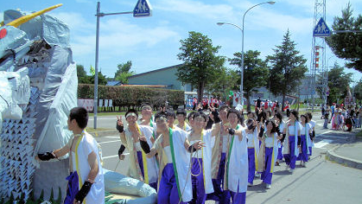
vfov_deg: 26.4
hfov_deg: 45.5
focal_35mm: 45
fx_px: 432
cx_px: 181
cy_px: 133
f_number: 4.6
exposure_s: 1/800
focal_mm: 6.8
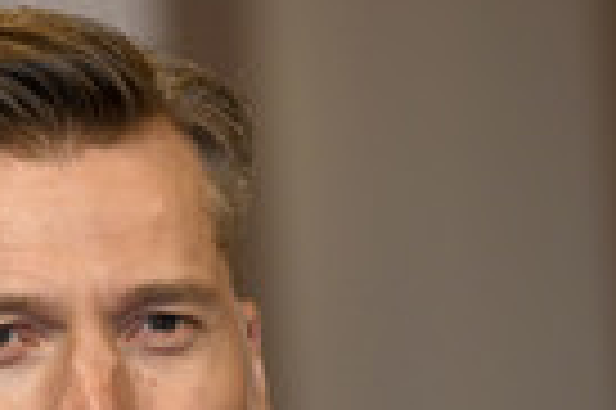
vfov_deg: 2.1
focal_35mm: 658
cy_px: 595
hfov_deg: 3.1
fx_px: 11246
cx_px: -88
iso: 1000
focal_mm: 200
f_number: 4.5
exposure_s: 1/400
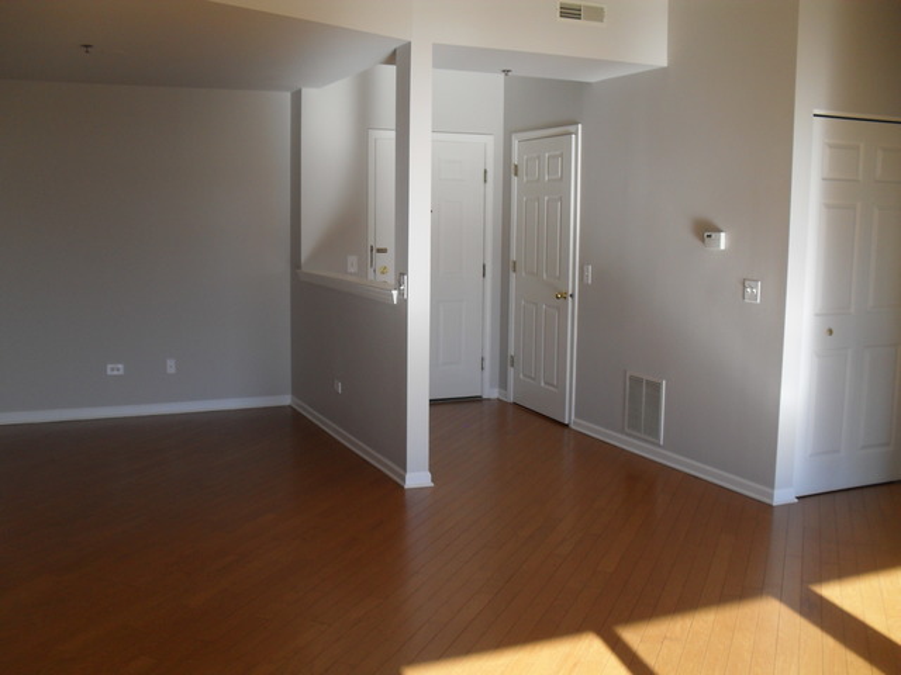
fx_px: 911
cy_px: 338
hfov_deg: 52.6
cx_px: 450
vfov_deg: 40.7
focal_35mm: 35
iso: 100
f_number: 3.2
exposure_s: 1/180
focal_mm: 6.3
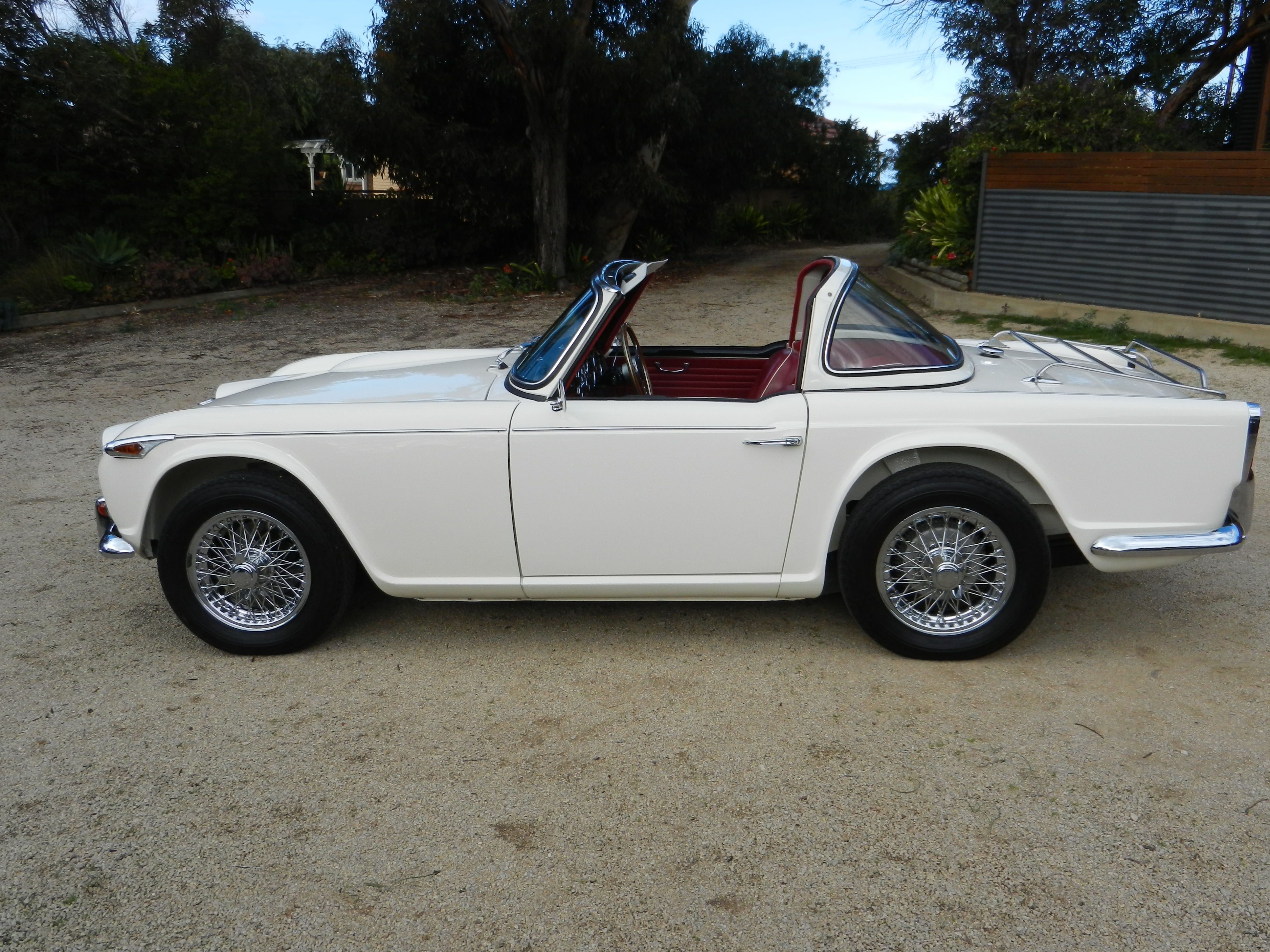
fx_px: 1101
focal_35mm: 30
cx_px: 654
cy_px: 461
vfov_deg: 46.8
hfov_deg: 60.0
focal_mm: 5.1
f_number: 3.6
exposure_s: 1/1000
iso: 160
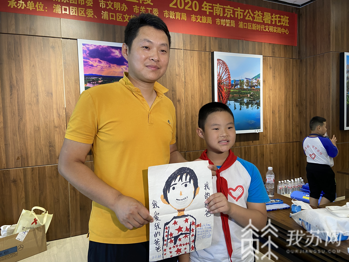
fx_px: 262
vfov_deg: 53.1
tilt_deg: -3.2
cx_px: 174
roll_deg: +1.6
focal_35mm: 26
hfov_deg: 67.3
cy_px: 131
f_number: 1.8
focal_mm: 4.25
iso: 80
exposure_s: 1/50
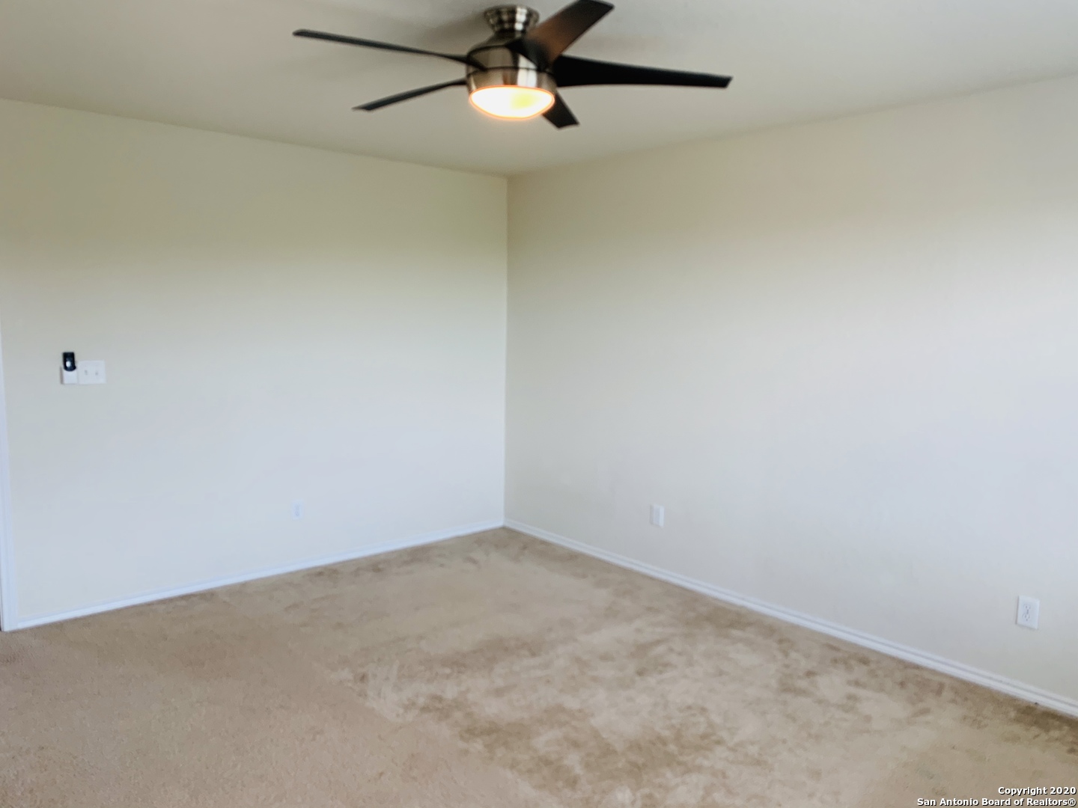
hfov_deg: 67.3
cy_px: 404
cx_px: 539
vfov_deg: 53.1
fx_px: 810
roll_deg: -1.1
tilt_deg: -6.8
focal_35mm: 26
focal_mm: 4.25
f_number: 1.8
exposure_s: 1/60
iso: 50
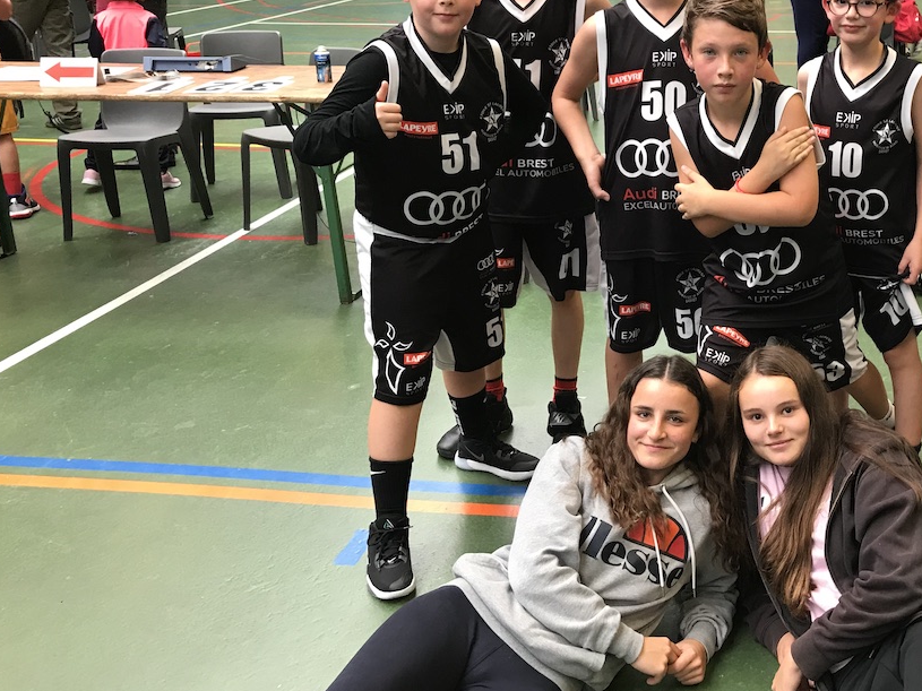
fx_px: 1172
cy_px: 265
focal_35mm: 44
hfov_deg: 41.5
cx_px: 709
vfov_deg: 32.7
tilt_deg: -16.8
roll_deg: +1.8
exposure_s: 1/33
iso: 25
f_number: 1.8
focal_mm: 3.99
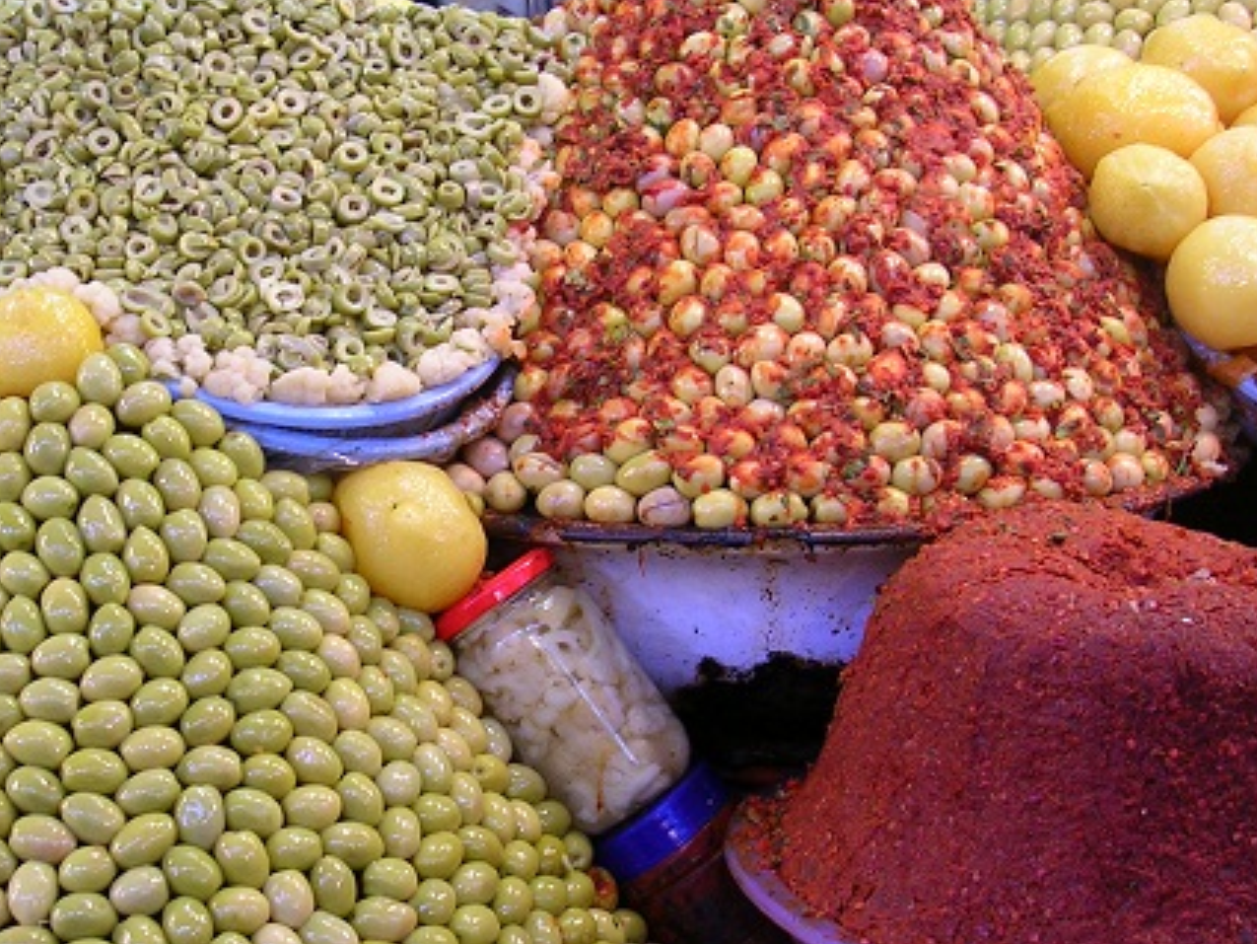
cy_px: 528
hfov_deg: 34.7
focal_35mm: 55
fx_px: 1998
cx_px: 454
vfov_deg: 26.6
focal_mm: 5.8
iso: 50
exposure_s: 1/13.9
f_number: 2.8
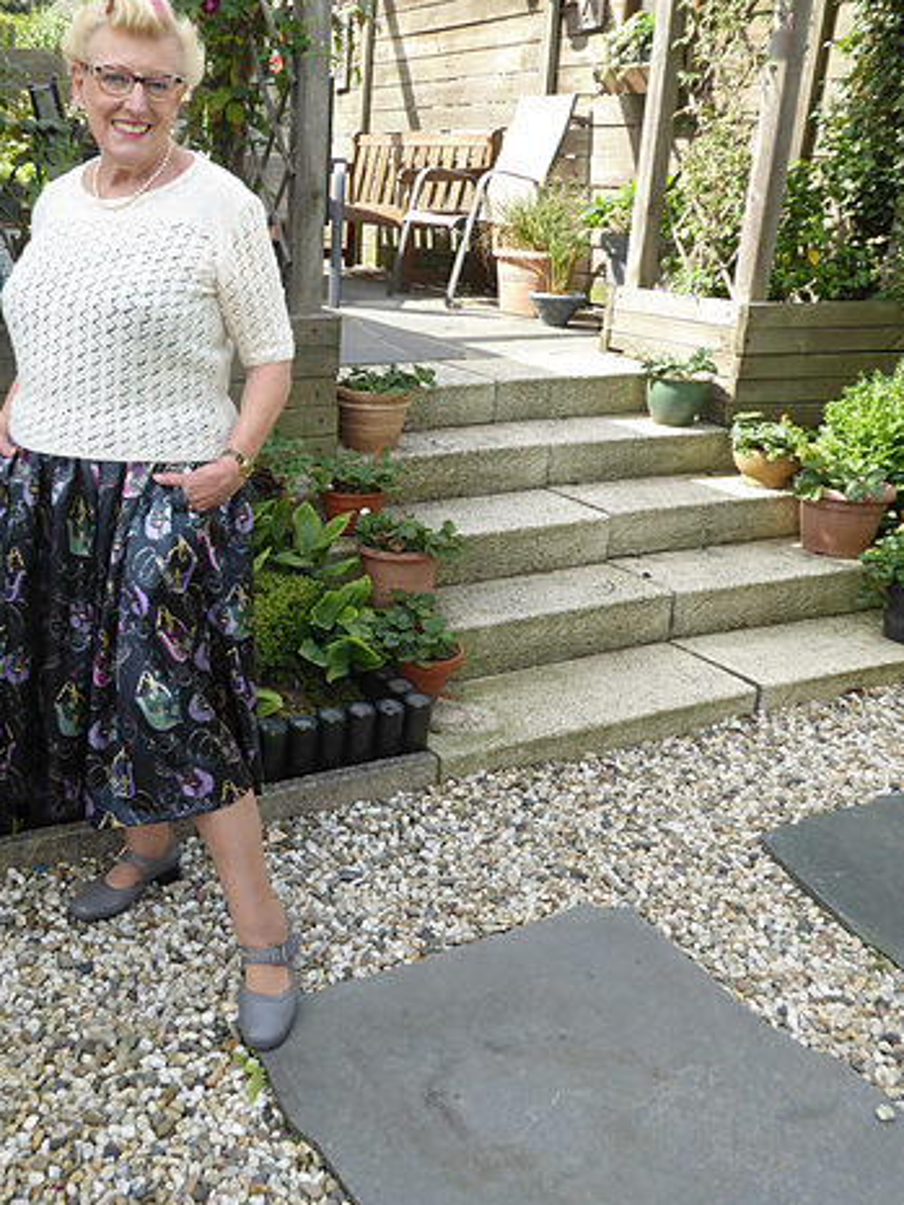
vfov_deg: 55.3
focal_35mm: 33
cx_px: 238
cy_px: 591
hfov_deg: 41.8
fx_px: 1149
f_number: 3.3
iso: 80
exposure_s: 1/200
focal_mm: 4.3
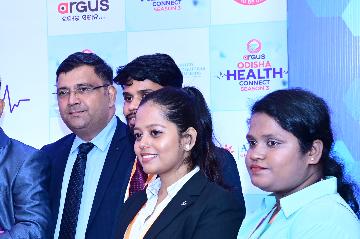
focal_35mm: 108
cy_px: 172
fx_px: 1079
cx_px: -72
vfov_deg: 12.6
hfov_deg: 18.0
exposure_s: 1/125
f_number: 6.3
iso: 1000
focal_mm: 38
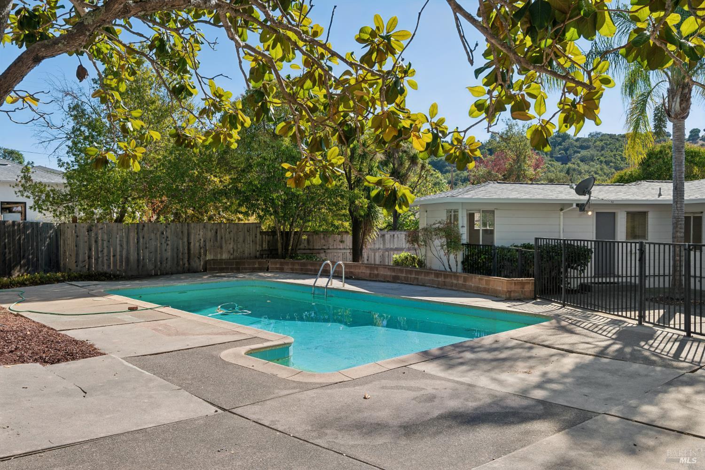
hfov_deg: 63.7
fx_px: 568
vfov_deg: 45.0
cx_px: 352
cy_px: 235
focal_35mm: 29
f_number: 11
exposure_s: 1/200
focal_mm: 29
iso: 320
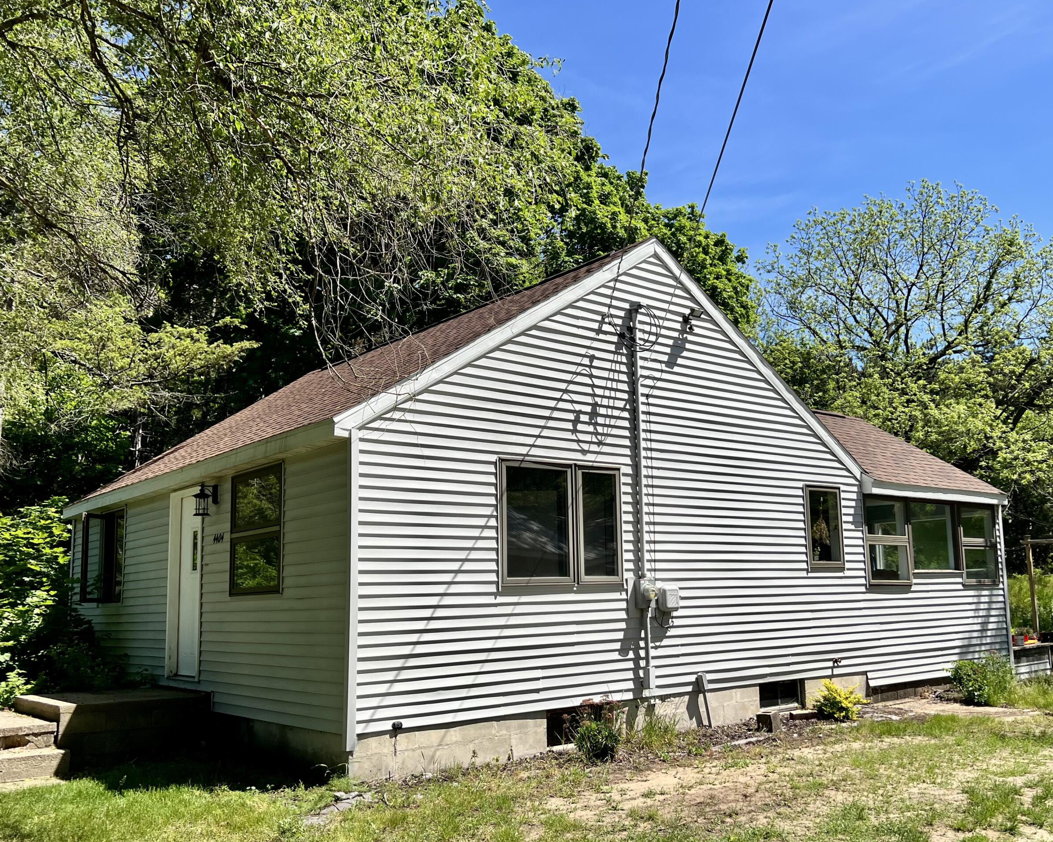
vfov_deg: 45.7
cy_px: 459
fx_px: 997
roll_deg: +1.6
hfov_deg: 55.4
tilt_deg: +7.9
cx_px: 617
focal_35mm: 32
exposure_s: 1/4630
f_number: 1.5
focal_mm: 5.7
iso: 50
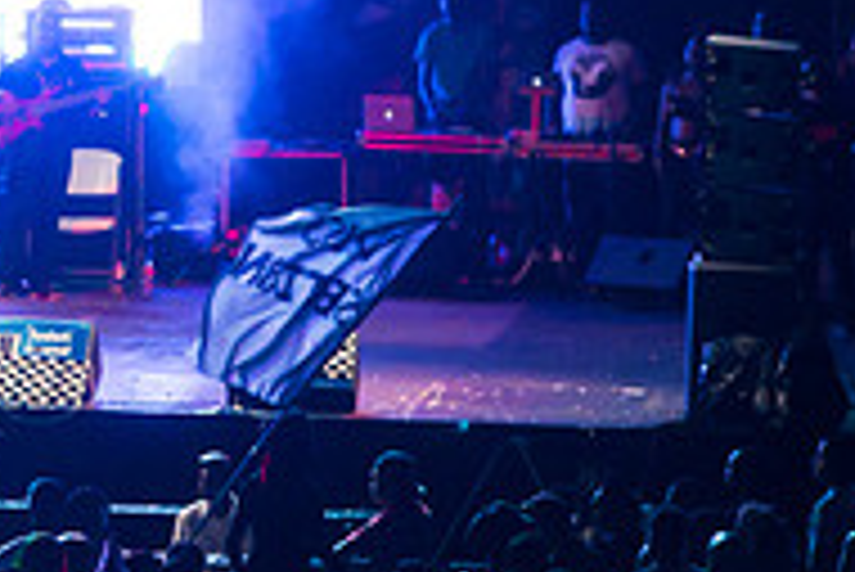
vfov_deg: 3.5
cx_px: -387
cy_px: 18
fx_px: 9412
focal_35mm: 396
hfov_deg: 5.2
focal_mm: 130
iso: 3200
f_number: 5.6
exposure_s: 1/200
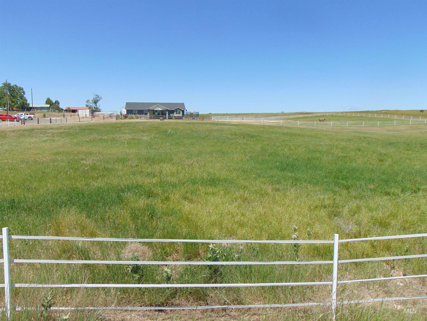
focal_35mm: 30
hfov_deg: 60.0
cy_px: 160
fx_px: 370
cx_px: 214
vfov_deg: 46.8
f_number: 8
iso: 80
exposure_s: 1/200
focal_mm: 5.4
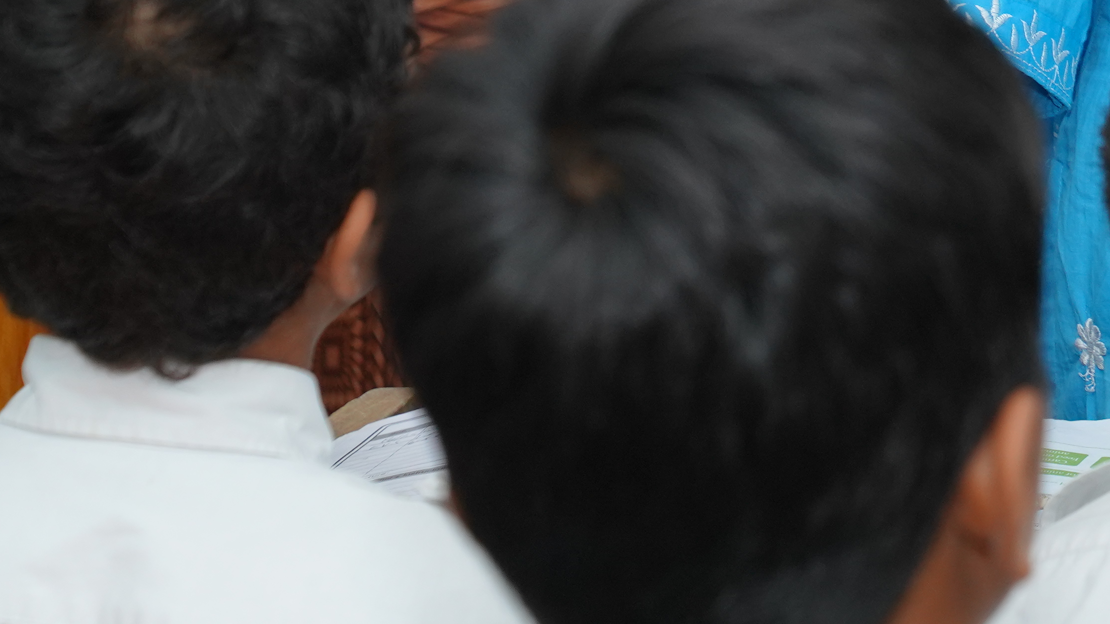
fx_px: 7683
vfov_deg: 4.6
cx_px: 1661
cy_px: -674
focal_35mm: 261
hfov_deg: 8.1
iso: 640
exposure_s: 1/200
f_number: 5
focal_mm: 70
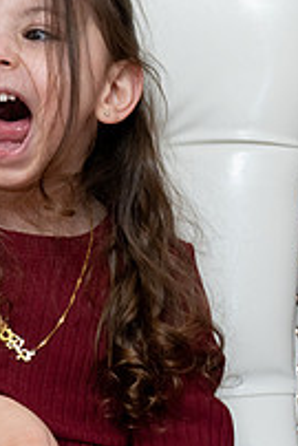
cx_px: -234
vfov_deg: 7.5
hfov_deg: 4.9
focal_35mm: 276
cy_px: 264
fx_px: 3421
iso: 1250
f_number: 3.5
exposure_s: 1/125
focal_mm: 96
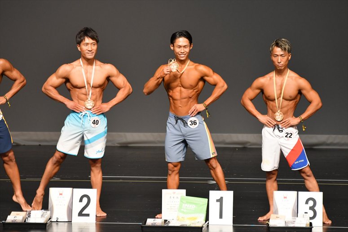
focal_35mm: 315
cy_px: 116
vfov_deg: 4.4
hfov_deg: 6.5
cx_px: 174
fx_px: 3044
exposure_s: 1/400
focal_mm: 210
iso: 2500
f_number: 5.6
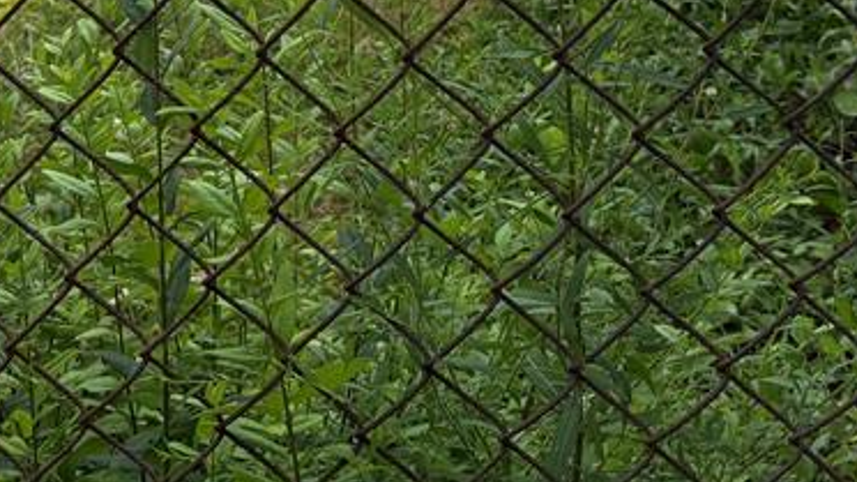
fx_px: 1636
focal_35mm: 72
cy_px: -311
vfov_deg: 15.1
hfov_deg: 29.3
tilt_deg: -14.5
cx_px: 336
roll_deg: +3.5
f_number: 1.78
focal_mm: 6.76
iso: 100
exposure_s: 1/3953
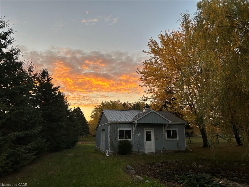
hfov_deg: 67.3
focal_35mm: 26
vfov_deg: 53.1
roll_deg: +1.3
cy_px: 94
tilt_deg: +12.8
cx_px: 124
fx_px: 187
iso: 40
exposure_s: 1/183
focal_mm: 5.7
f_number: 1.5
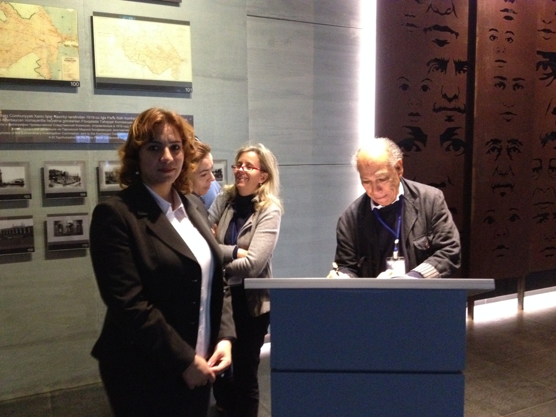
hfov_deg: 52.6
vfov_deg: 40.7
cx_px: 278
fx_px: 562
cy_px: 208
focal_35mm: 35
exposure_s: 1/15
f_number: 2.4
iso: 640
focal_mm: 4.28
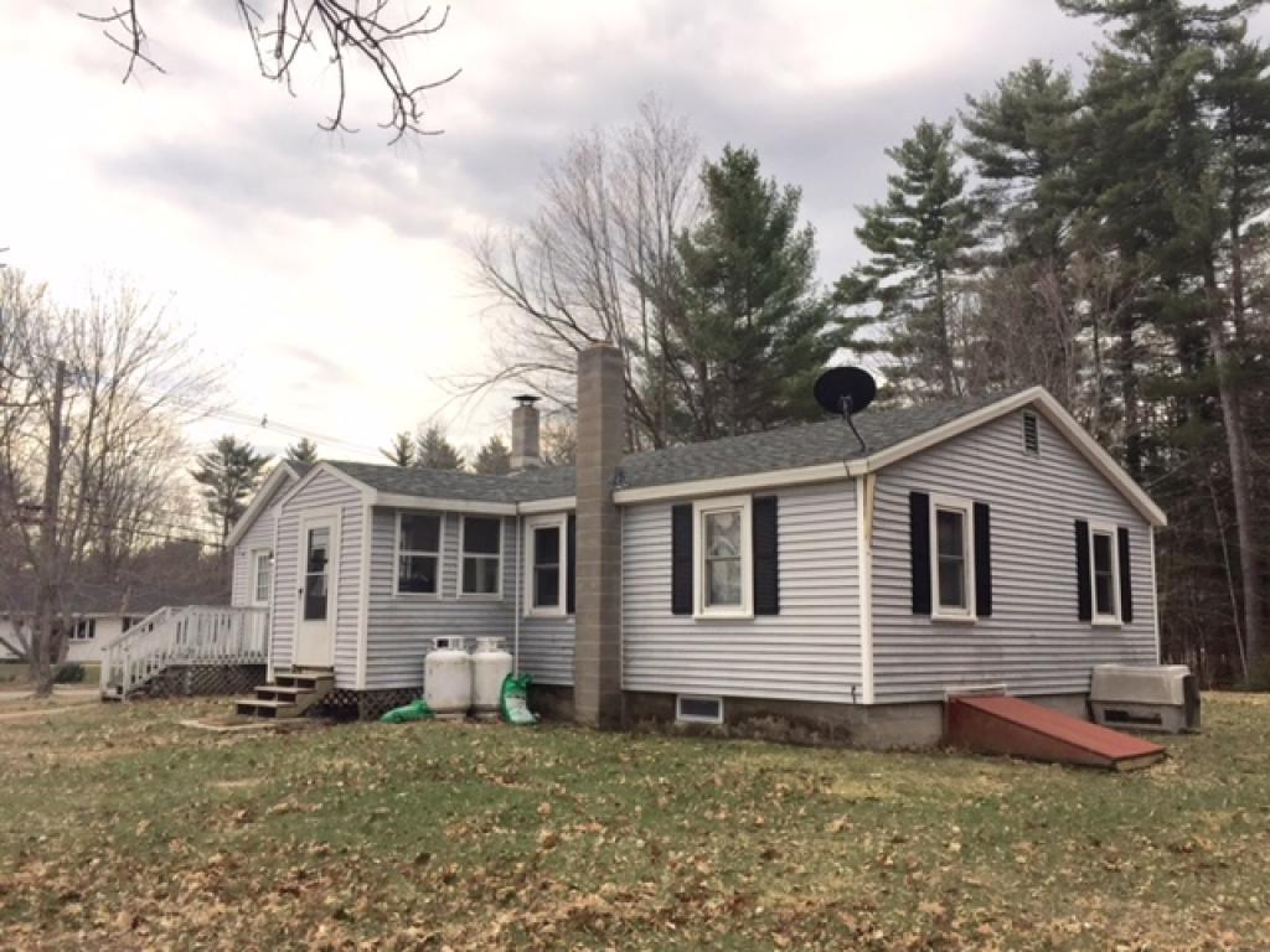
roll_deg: -1.5
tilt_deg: +7.0
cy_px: 476
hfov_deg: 61.7
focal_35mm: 29
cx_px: 635
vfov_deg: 48.2
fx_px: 1064
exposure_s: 1/2198
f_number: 2.2
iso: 50
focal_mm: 4.15
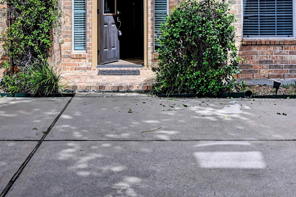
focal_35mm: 61
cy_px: 7
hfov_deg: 32.8
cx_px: 118
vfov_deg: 21.5
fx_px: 501
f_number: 8
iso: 400
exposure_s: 1/800
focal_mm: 30
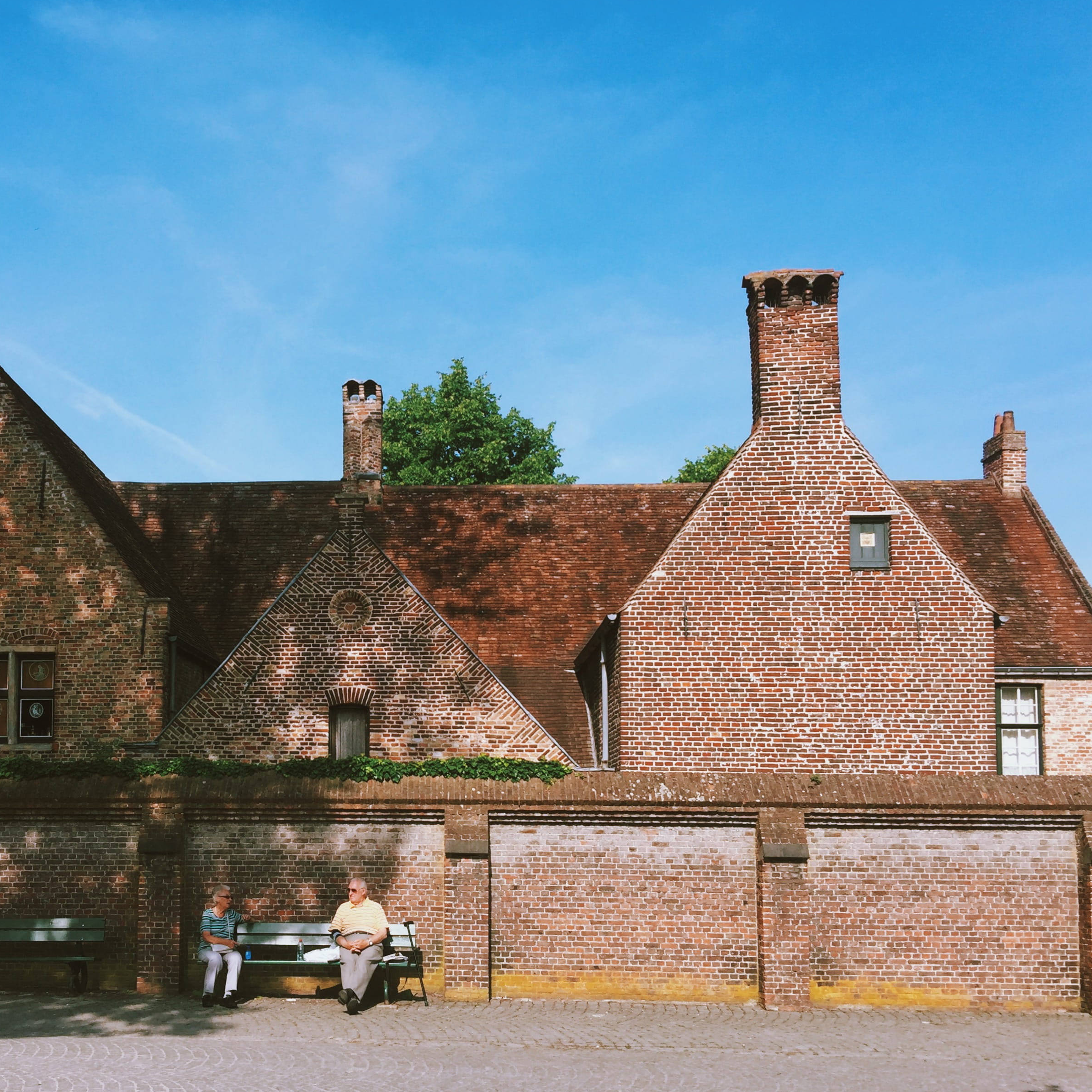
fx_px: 1249
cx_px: 349
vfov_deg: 47.2
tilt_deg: +13.8
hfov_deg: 46.4
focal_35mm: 35
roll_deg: -2.3
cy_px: 546
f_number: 2.2
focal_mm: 4.15
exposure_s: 1/1364
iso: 32
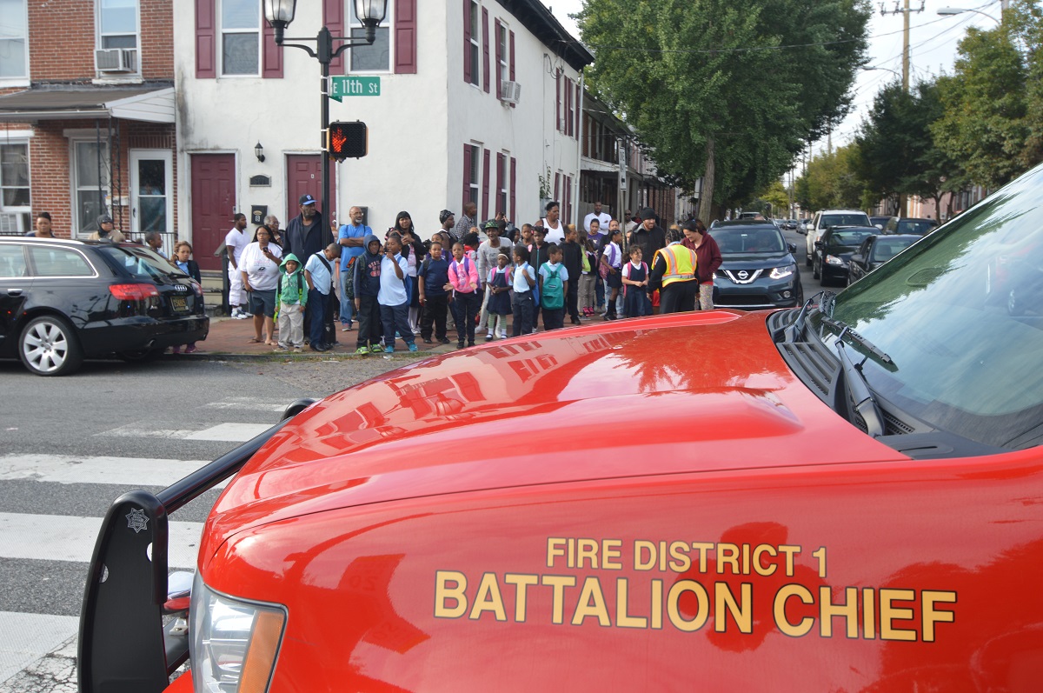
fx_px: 1042
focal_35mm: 36
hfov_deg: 53.2
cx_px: 522
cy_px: 346
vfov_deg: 36.8
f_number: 5.6
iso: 100
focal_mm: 24
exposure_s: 1/125
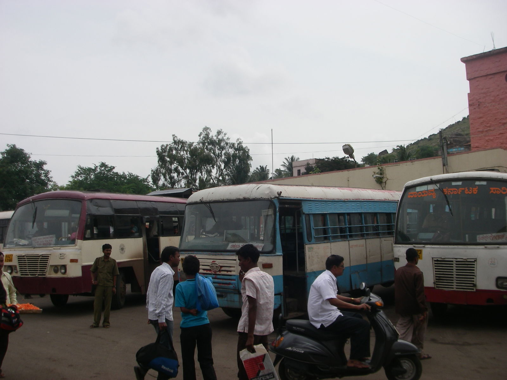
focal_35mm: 38
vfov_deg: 37.7
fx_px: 557
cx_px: 254
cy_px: 190
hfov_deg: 49.0
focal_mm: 6.3
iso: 64
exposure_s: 1/320
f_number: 6.6
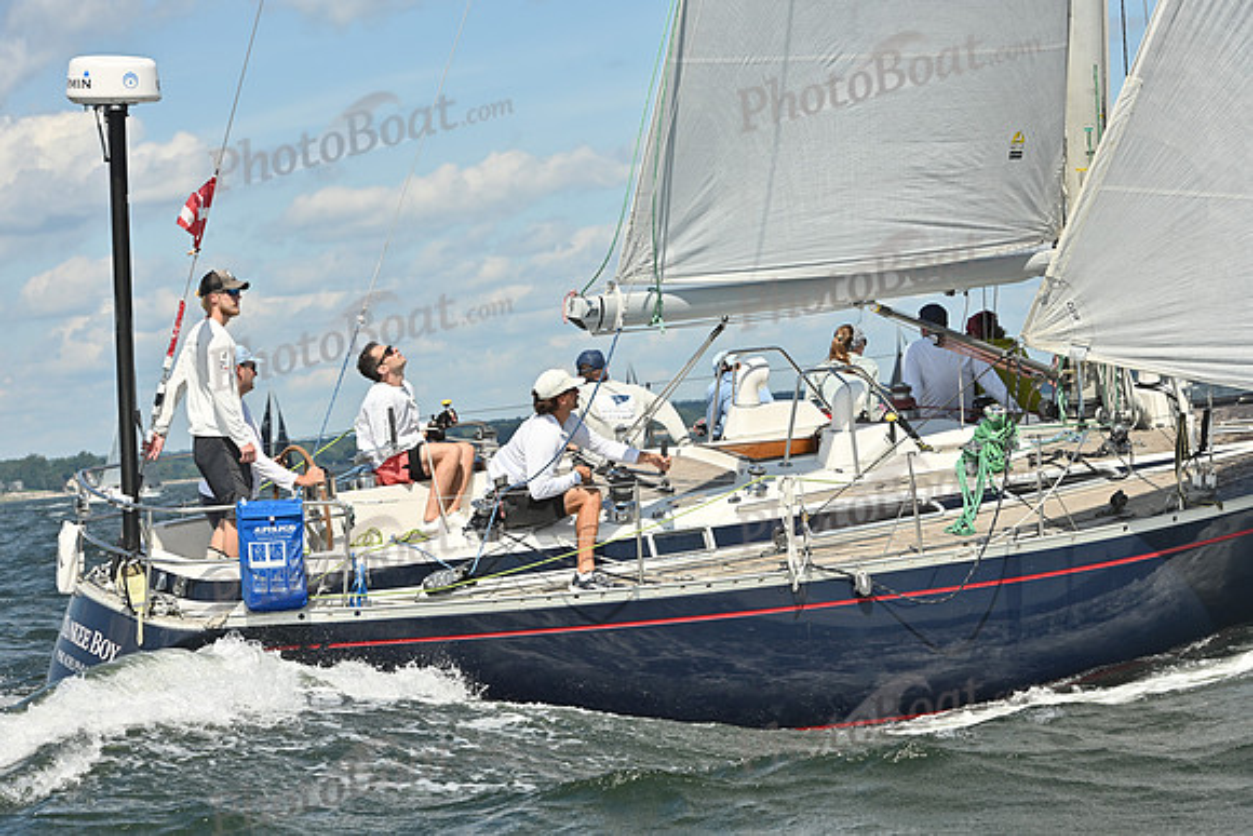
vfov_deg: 12.5
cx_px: 626
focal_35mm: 110
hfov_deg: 18.6
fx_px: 3829
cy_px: 418
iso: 250
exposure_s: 1/1250
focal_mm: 110
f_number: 9
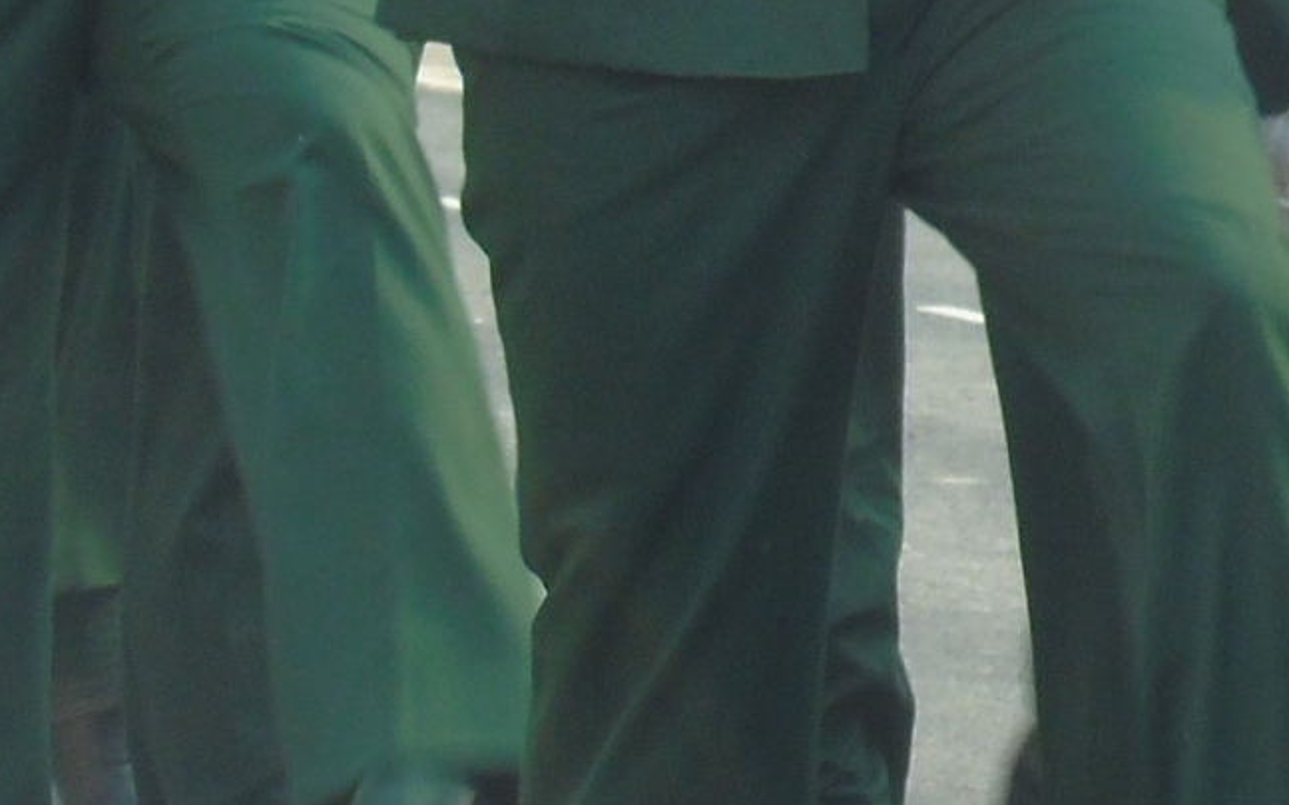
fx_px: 31222
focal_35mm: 889
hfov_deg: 2.4
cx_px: 2084
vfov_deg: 1.5
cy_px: -913
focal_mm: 38
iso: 100
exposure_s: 1/125
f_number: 4.7
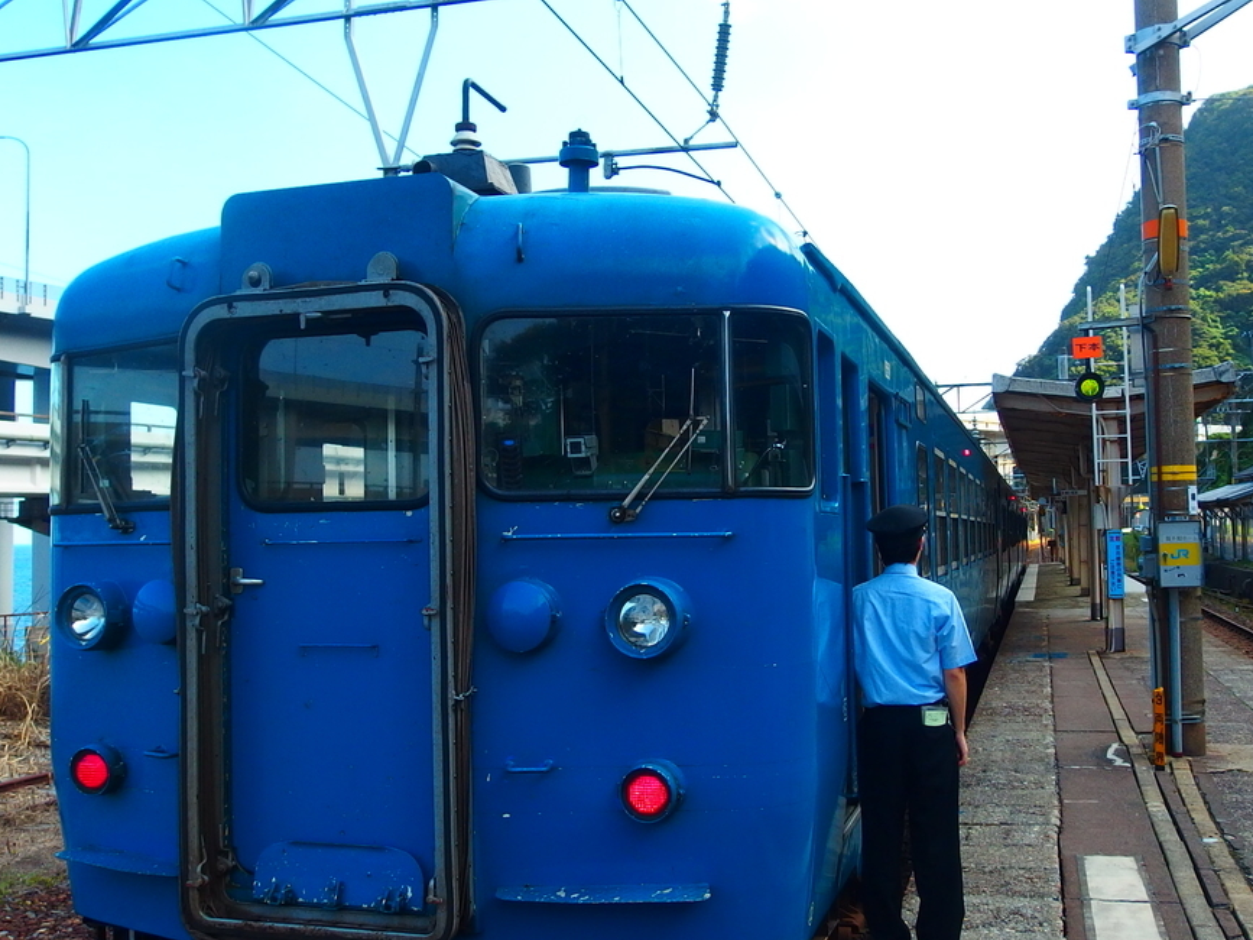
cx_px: 671
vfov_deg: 39.6
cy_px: 456
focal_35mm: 36
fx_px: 1303
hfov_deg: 51.3
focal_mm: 4.7
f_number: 3.2
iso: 100
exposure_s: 1/500
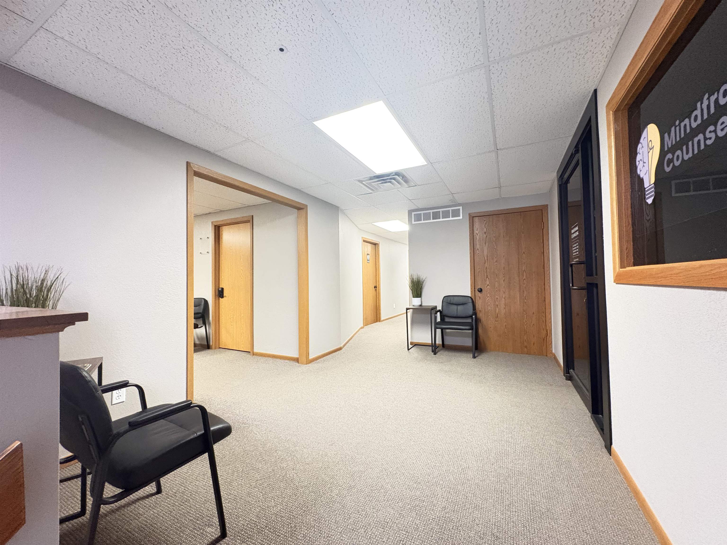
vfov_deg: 85.7
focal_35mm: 14
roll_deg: +1.0
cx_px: 364
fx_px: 294
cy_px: 272
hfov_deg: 102.1
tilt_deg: +1.5
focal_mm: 2.22
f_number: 2.2
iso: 800
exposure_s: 1/40
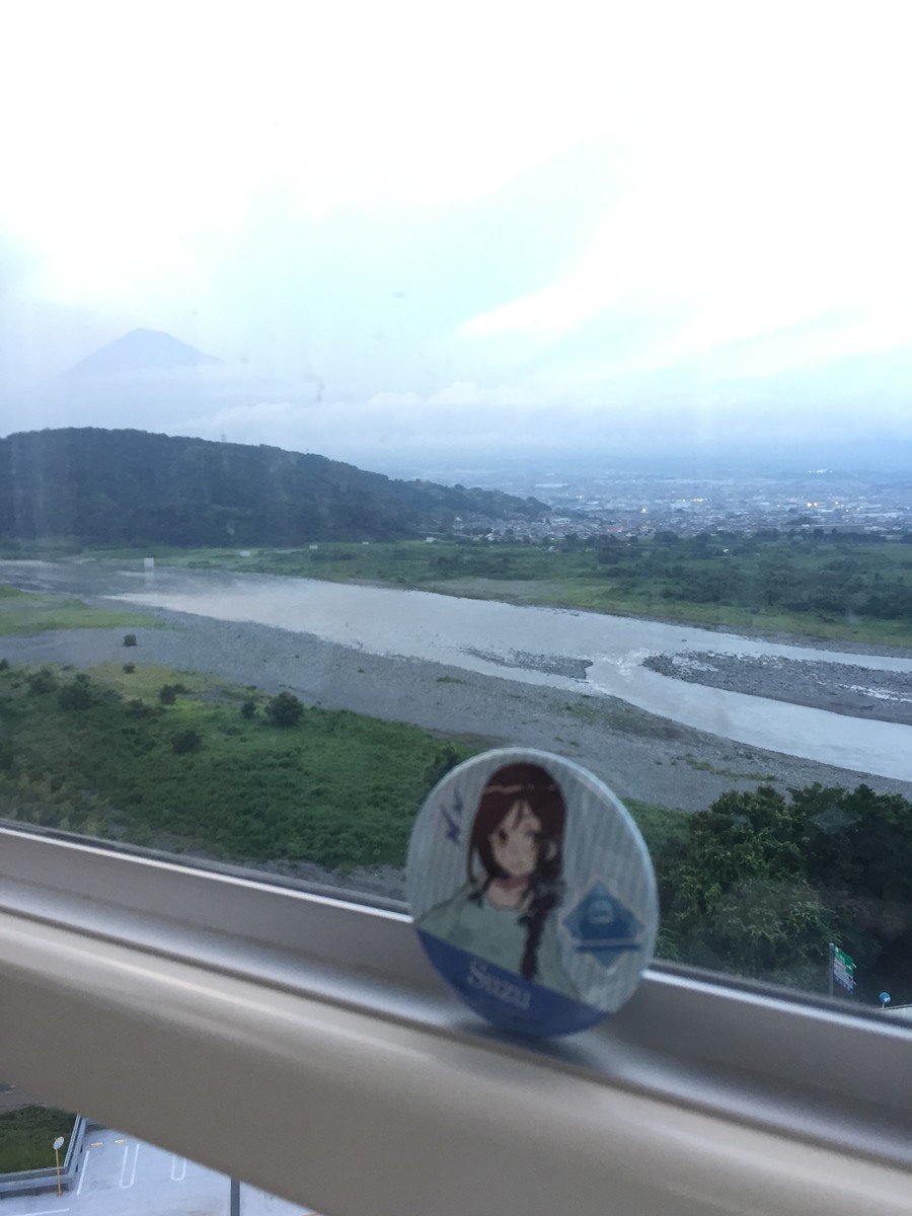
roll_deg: +0.8
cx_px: 456
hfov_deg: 48.2
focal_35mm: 29
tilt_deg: -5.5
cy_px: 608
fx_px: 1019
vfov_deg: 61.7
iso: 80
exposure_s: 1/30
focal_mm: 4.15
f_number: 2.2
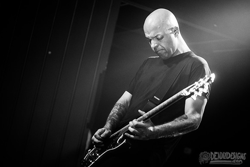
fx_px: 597
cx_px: 125
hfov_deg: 23.6
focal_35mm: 86
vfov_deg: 15.9
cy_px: 84
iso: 3200
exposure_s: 1/250
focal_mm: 86
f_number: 3.2
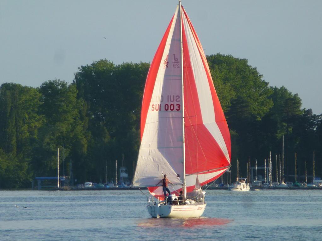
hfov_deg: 4.0
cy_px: 121
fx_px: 4595
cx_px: 161
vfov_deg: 3.0
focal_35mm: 494
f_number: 5.9
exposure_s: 1/200
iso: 100
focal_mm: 68.8
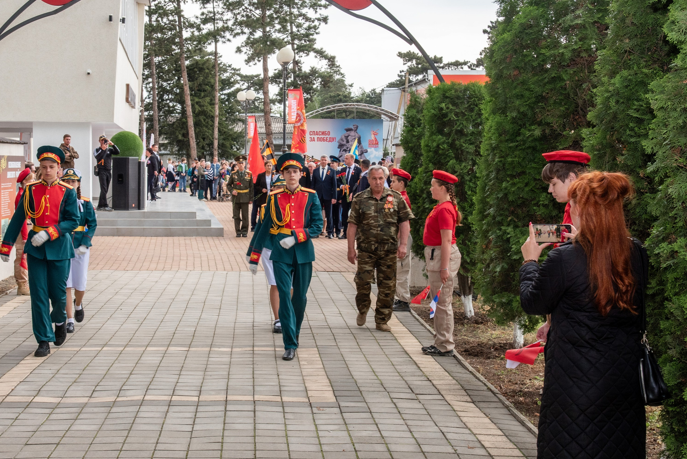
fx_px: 1317
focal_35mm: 69
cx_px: 243
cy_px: 220
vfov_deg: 19.7
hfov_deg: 29.1
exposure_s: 1/160
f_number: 10
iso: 500
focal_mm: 50
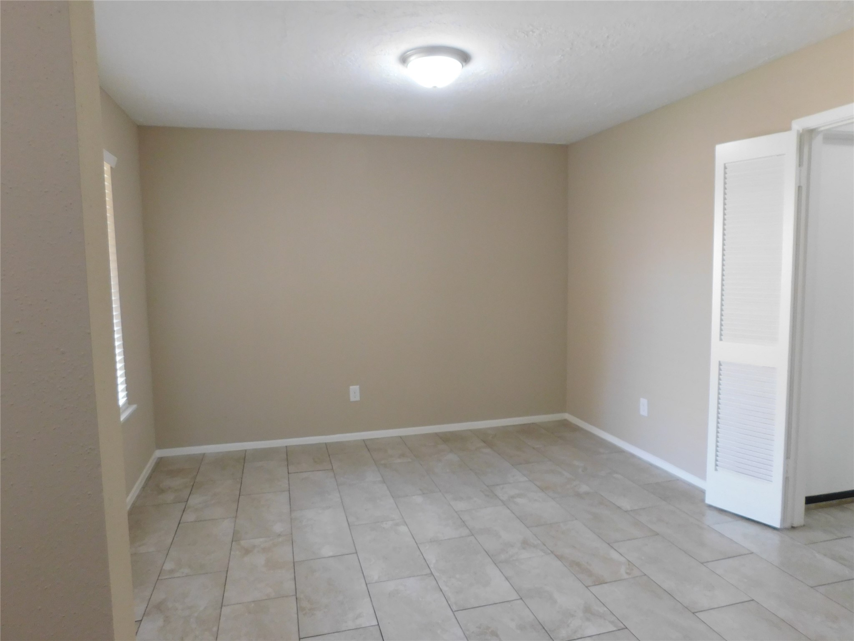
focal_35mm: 23
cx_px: 427
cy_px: 320
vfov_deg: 58.9
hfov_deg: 73.9
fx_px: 567
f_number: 3
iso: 250
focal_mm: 4
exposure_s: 1/30
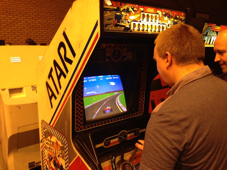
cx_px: 114
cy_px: 85
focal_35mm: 33
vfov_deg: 42.9
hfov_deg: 55.4
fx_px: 216
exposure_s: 1/20
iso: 80
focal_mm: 4.12
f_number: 2.4
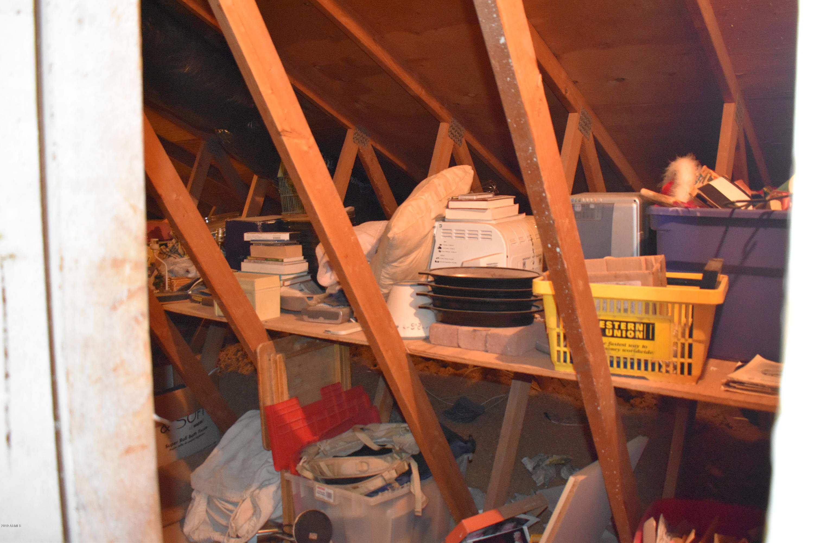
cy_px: 272
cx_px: 407
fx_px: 678
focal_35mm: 30
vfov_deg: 43.6
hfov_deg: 61.9
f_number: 3.8
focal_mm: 20
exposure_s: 1/60
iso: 5600
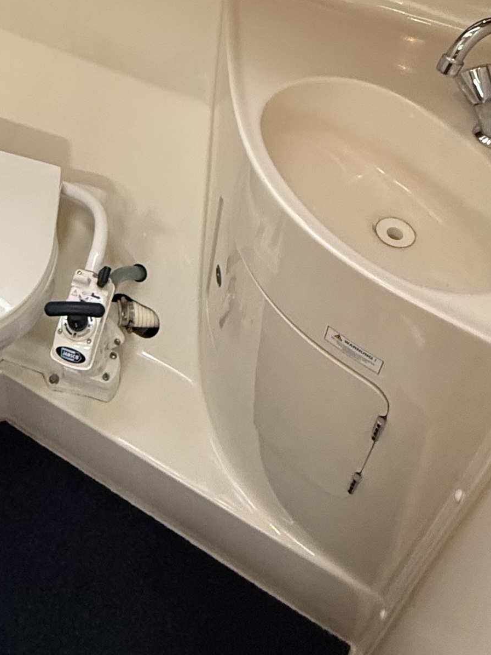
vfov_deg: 42.4
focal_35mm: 39
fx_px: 738
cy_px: 25
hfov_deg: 34.9
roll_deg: +1.8
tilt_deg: -35.5
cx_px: 59
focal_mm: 2.22
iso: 320
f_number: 2.2
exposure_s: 1/77
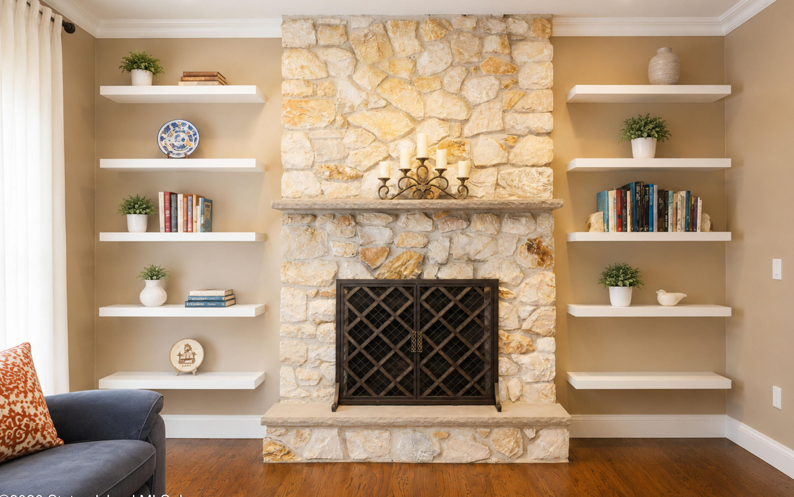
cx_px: 402
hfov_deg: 72.5
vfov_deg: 49.3
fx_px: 541
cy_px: 255
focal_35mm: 25
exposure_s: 1/13
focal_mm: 24
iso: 64
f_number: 4
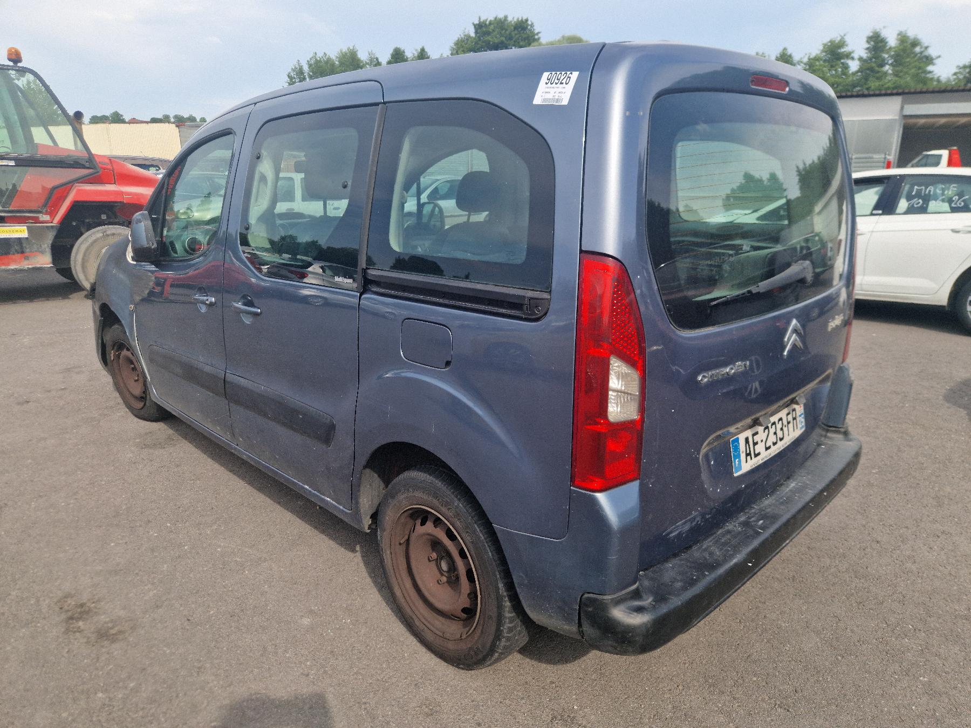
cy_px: 364
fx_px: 645
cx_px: 486
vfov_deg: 58.9
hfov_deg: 73.9
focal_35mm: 23
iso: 50
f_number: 1.8
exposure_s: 1/833
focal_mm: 5.4
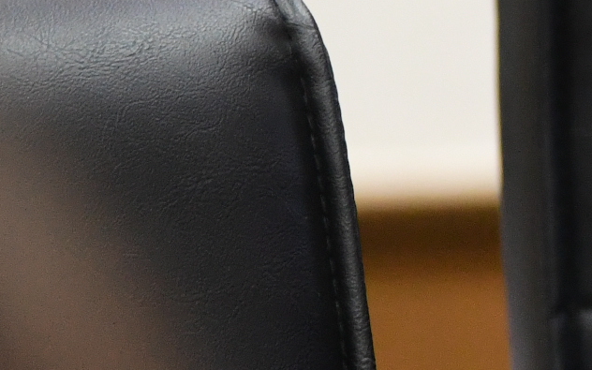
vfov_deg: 1.5
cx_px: 1842
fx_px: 14504
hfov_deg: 2.3
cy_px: -26
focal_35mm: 899
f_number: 2.8
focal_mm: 135
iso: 1600
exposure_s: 1/160
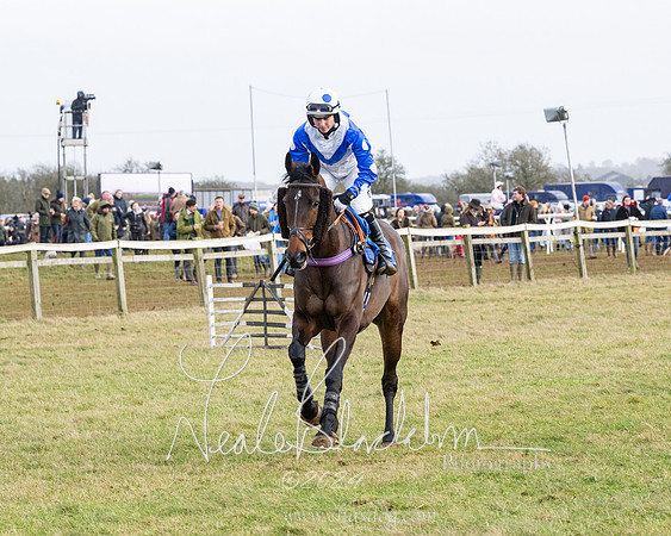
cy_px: 268
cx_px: 336
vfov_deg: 10.1
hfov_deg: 12.6
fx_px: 3042
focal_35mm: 153
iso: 800
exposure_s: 1/1600
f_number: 5
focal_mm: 91
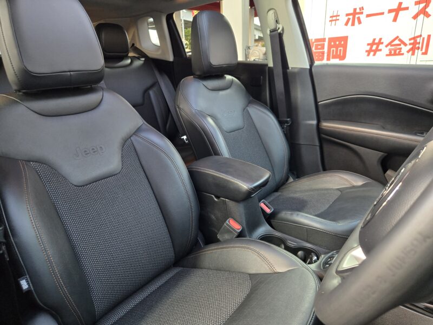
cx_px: 216
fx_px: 288
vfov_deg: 58.9
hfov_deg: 73.9
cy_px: 162
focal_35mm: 23
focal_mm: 5.4
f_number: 1.8
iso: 500
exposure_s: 1/120
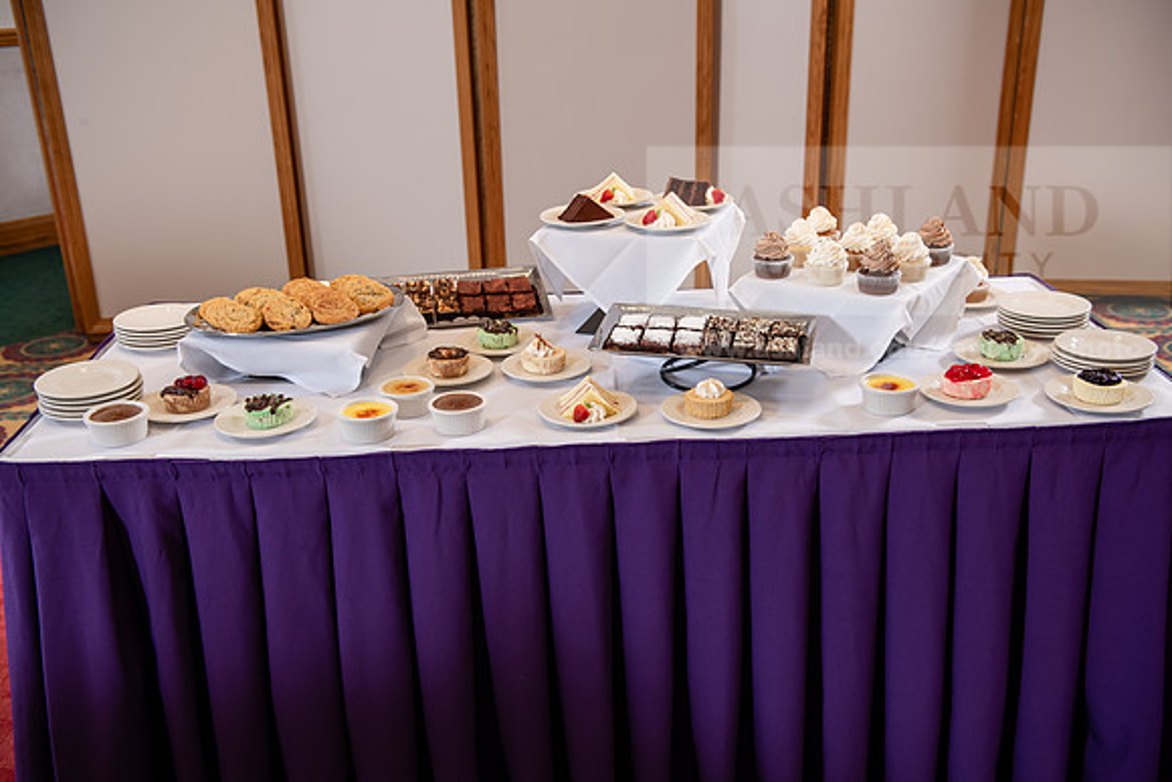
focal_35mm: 38
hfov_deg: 50.7
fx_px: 1237
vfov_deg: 35.1
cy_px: 391
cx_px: 586
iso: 400
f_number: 3.5
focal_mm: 38
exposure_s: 1/160
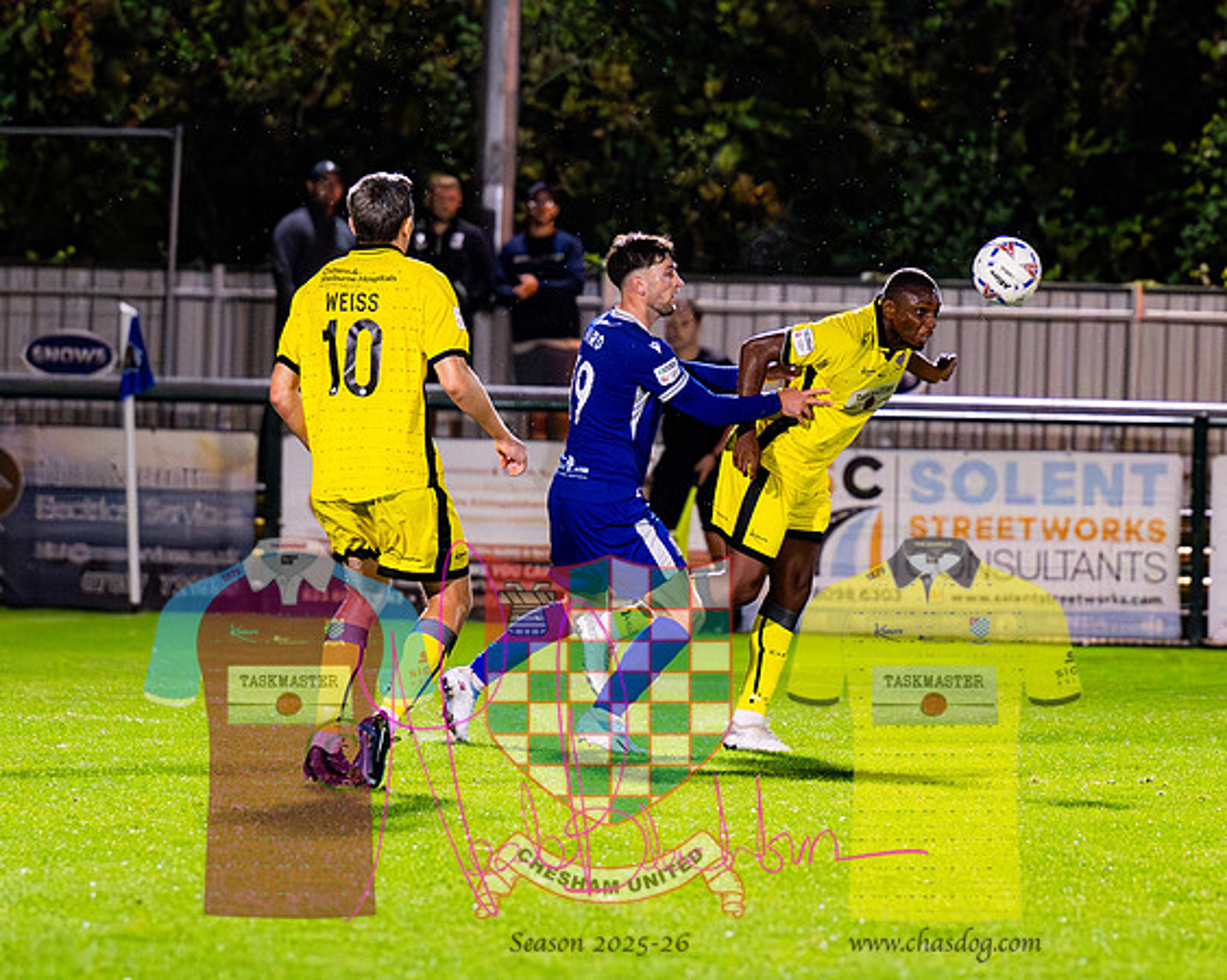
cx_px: 543
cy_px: 472
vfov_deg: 4.5
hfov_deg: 5.7
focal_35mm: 341
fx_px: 12362
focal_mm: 135
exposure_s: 1/1000
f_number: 2.8
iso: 6400
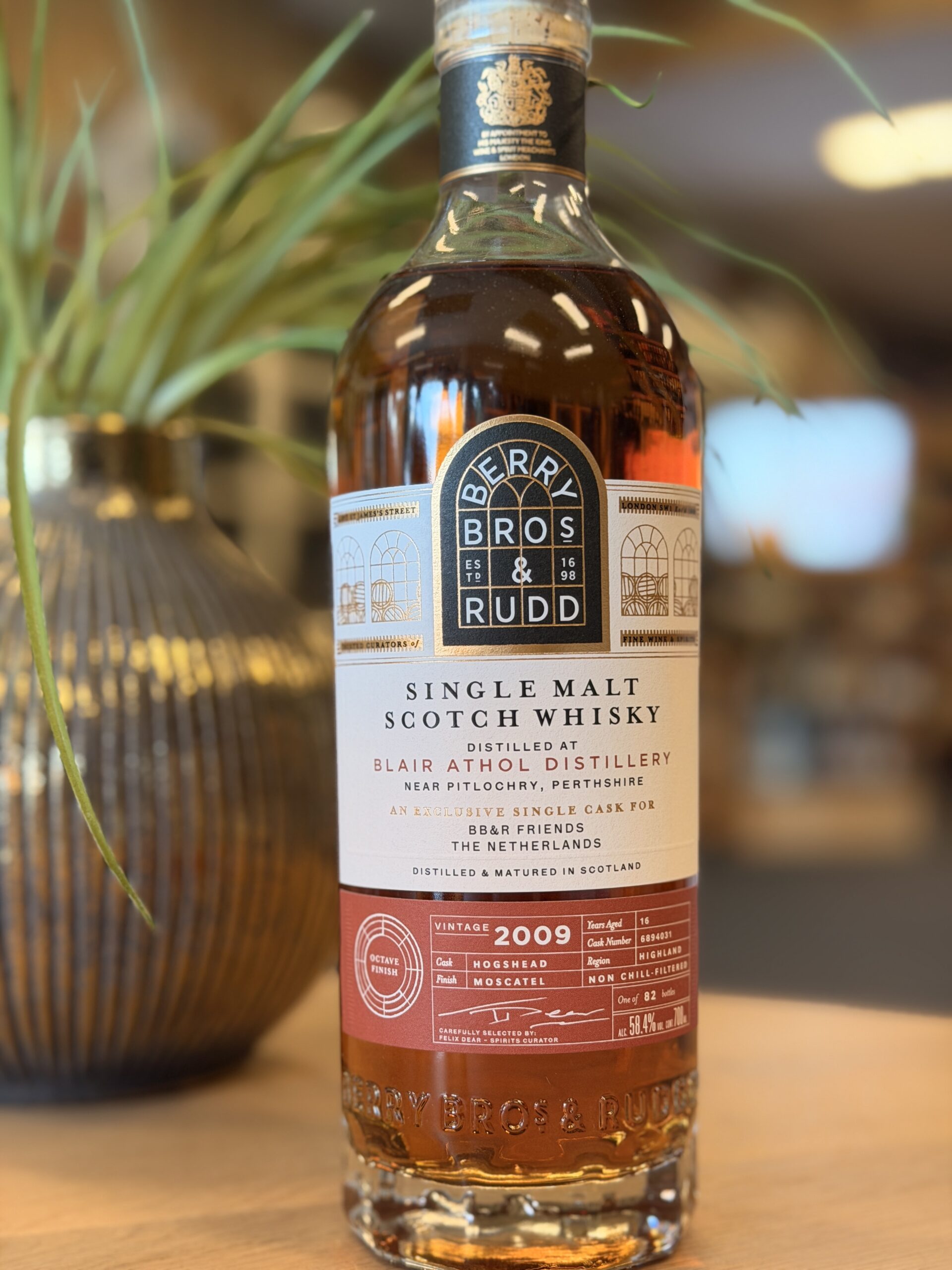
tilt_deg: -0.2
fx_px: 1760
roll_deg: +0.6
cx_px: 476
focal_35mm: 48
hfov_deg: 30.3
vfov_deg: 39.7
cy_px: 635
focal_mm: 6.76
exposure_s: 1/50
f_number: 1.78
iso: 64
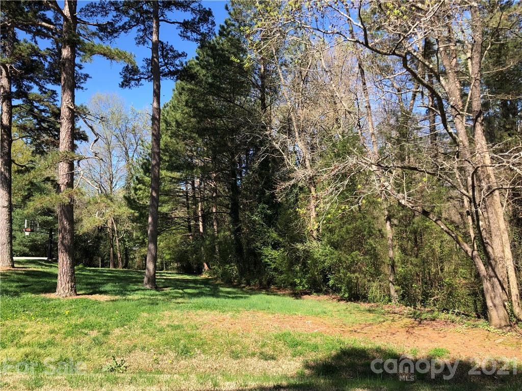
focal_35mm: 28
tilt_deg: +7.6
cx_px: 261
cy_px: 196
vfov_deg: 49.7
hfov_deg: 63.4
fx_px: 422
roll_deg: +2.0
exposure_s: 1/623
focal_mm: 4
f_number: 1.8
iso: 20
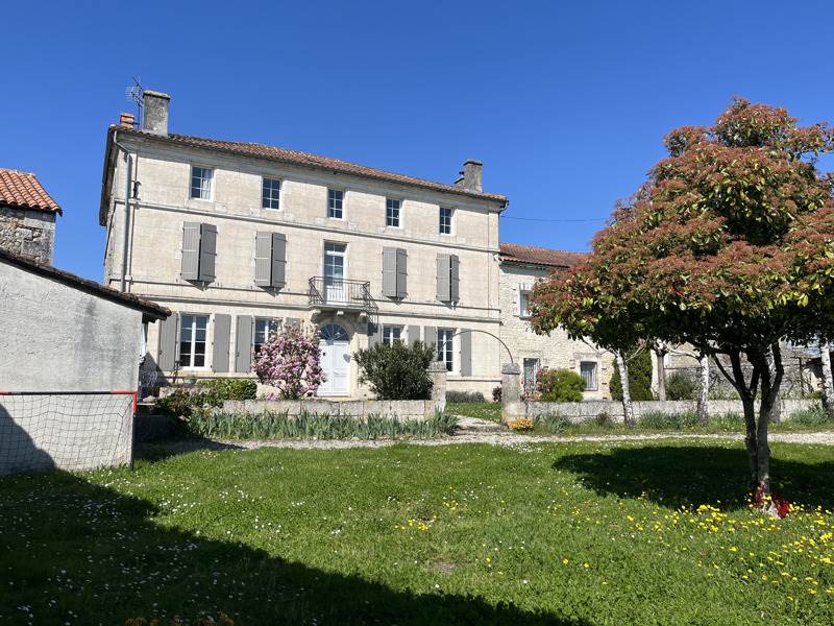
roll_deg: +0.4
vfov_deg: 53.1
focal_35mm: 26
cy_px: 313
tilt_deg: +7.3
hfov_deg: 67.3
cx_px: 417
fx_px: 626
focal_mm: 5.1
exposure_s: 1/5319
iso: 50
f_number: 1.6
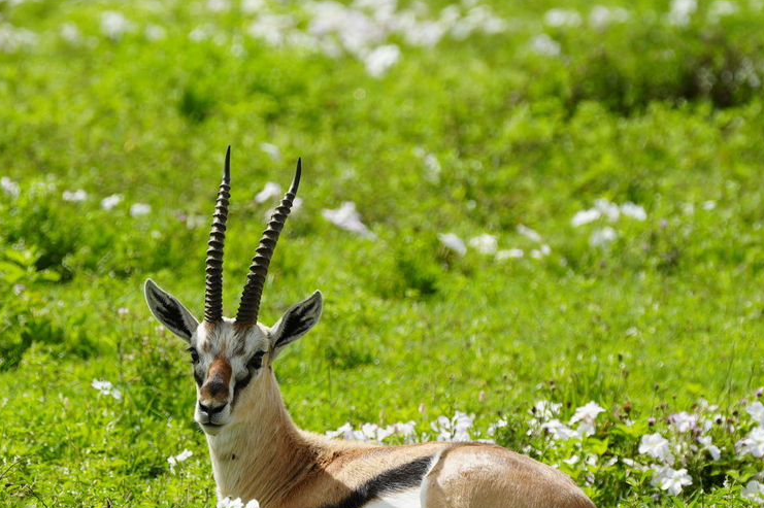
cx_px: 313
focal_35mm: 687
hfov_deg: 3.0
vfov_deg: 2.0
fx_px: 14569
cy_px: 386
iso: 100
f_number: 7.1
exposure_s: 1/320
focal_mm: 318
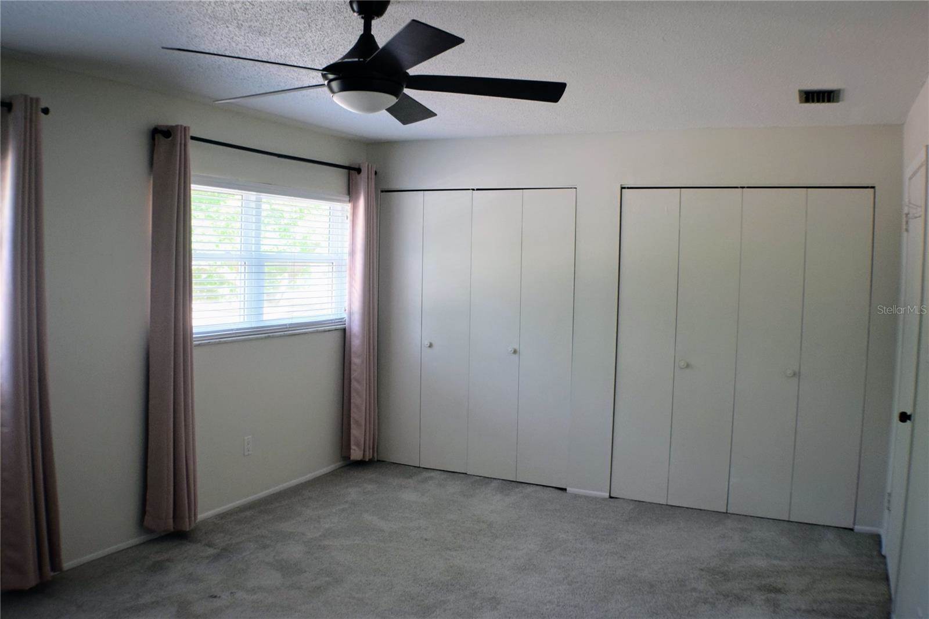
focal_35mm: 38
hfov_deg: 51.3
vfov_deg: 35.5
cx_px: 464
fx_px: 967
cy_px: 310
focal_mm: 25
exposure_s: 1/60
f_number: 4
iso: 640
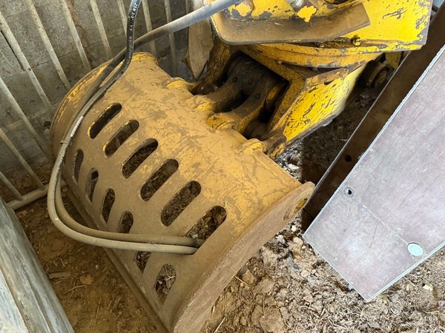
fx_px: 309
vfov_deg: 56.8
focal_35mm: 24
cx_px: 222
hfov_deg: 71.6
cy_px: 166
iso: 800
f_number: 1.78
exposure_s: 1/55
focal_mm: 6.76
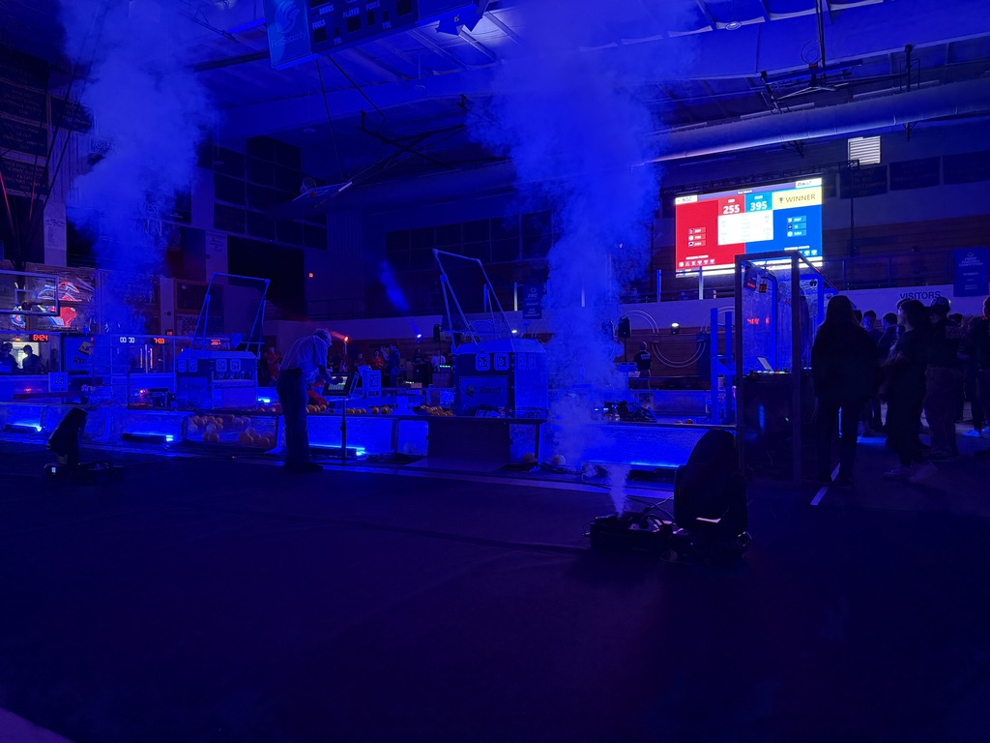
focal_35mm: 24
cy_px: 372
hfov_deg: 71.6
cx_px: 495
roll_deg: +0.9
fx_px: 686
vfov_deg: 56.8
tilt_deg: -0.4
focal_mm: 6.76
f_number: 1.78
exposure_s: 1/40
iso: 800
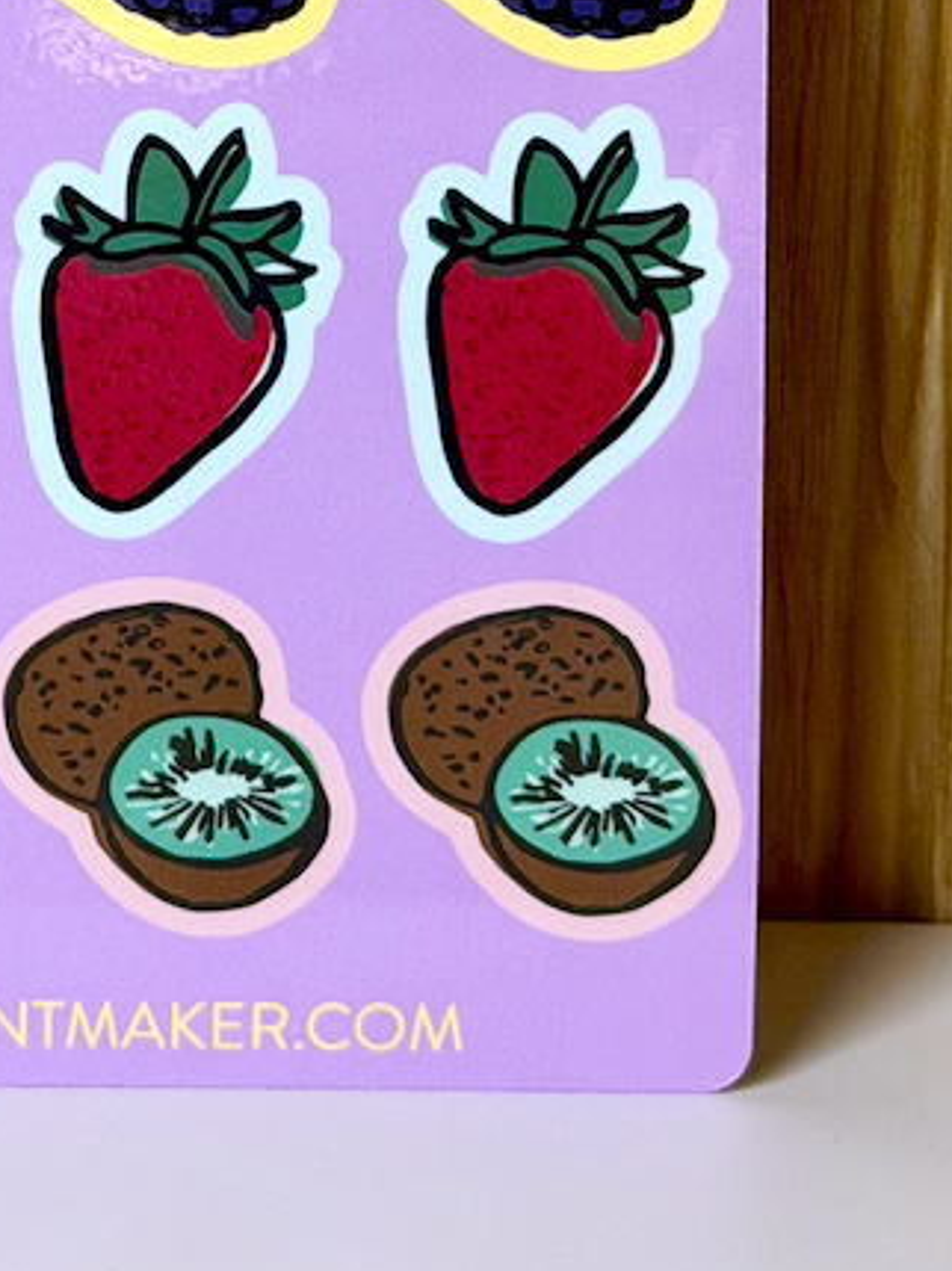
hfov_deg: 10.2
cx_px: -136
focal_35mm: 143
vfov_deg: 13.6
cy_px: 56
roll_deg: -0.5
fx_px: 5249
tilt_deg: -11.7
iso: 80
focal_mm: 6.76
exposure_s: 1/120
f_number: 1.78
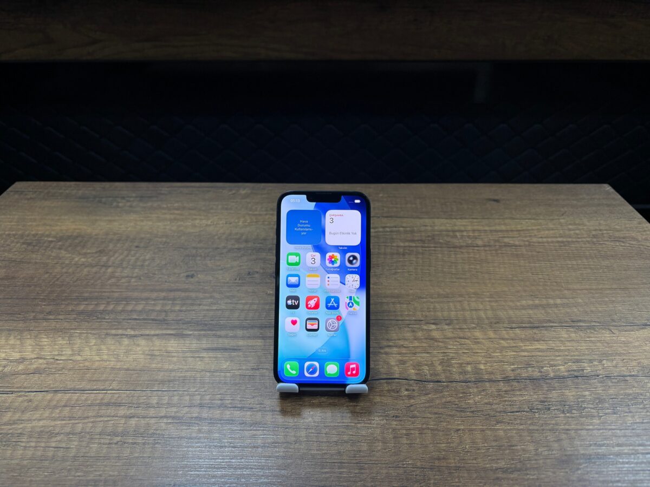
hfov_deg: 67.3
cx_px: 325
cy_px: 244
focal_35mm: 26
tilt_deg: -32.5
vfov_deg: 53.1
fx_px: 488
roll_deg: -0.3
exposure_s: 1/121
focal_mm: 5.96
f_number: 1.6
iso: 64
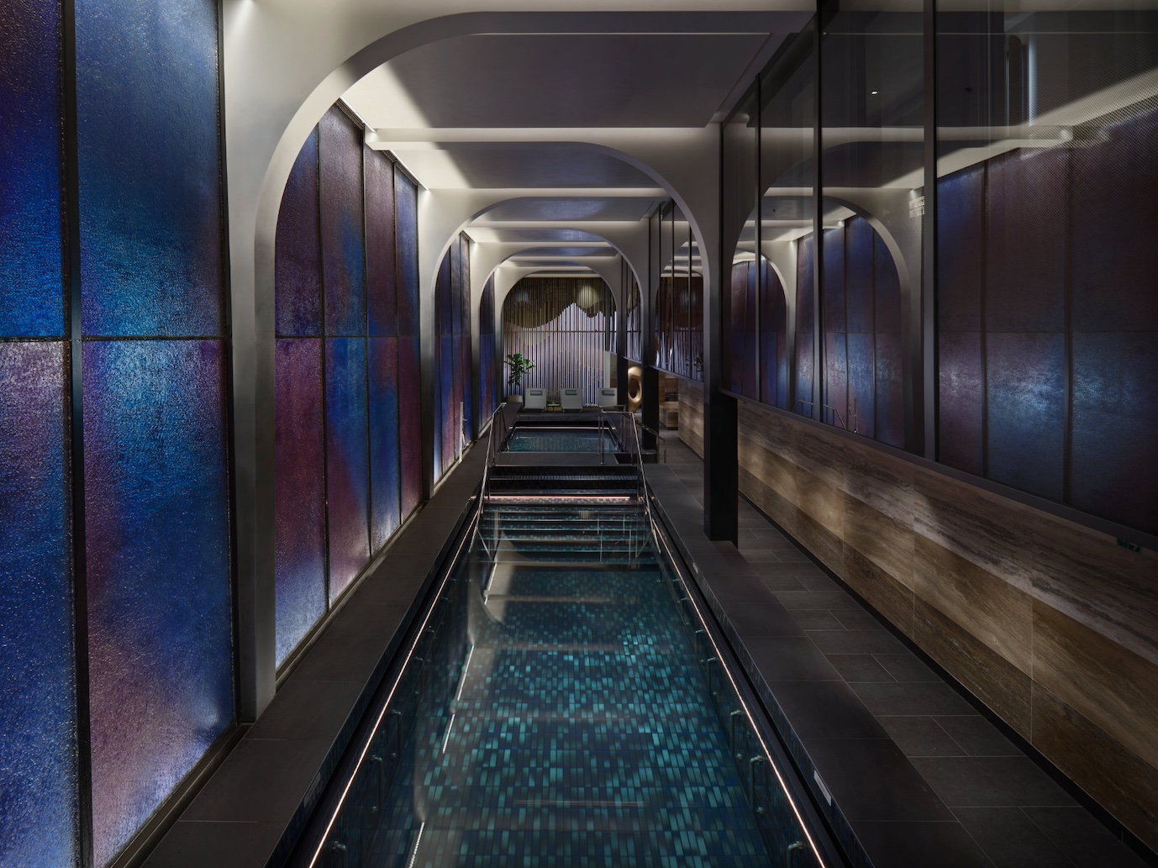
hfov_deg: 84.7
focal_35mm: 19
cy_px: 434
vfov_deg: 68.7
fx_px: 635
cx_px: 579
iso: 100
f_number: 13
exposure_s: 2
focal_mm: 24
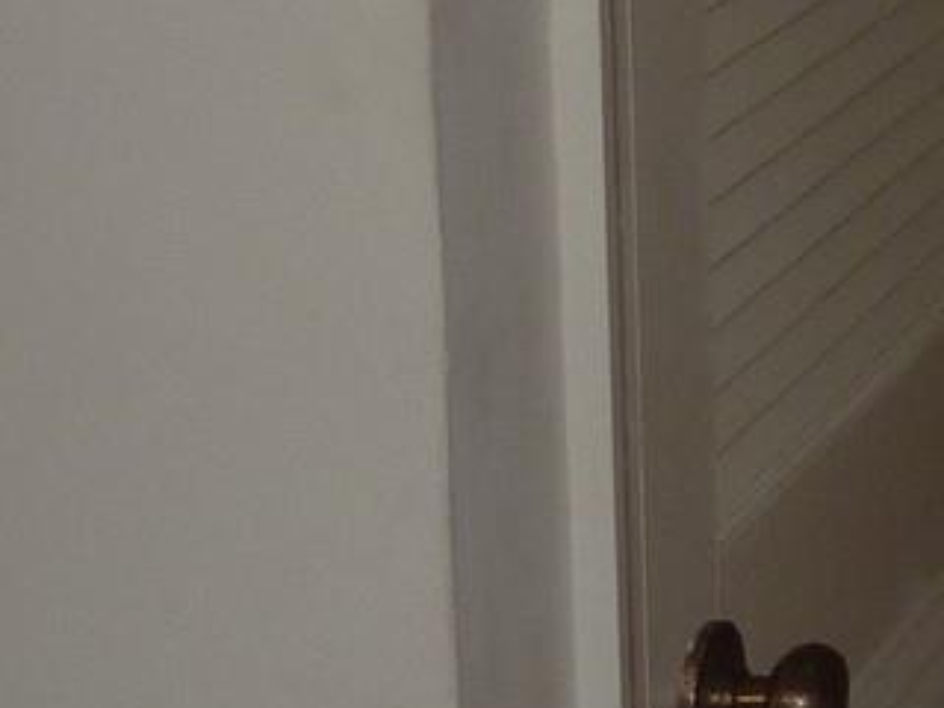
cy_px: -215
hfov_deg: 13.6
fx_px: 3409
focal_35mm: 125
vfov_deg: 11.5
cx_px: 1841
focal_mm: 4.1
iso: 100
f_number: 3.3
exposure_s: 1/30
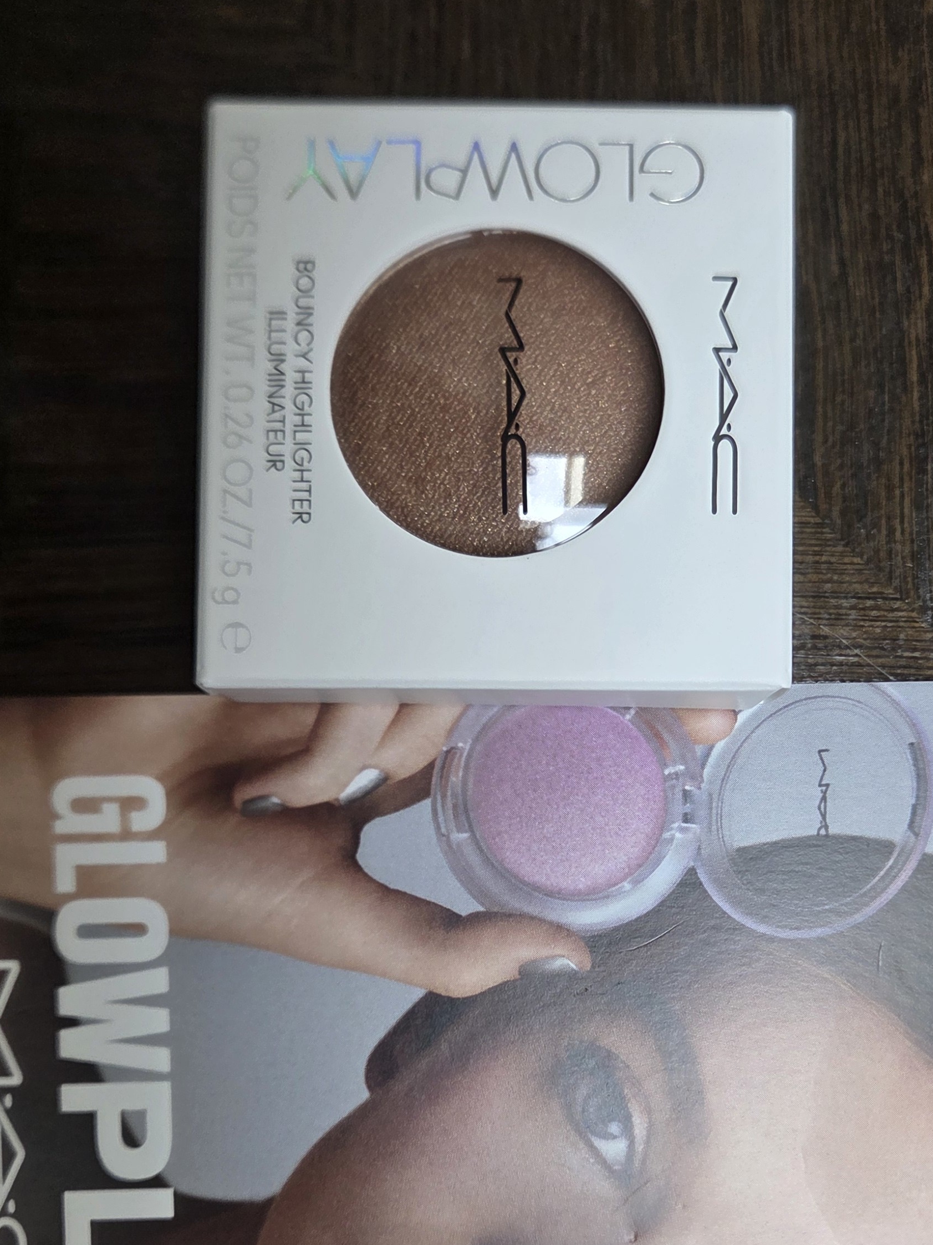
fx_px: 1473
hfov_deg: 35.1
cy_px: 787
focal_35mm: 41
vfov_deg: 45.3
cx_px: 485
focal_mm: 5.4
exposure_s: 1/180
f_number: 1.8
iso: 80
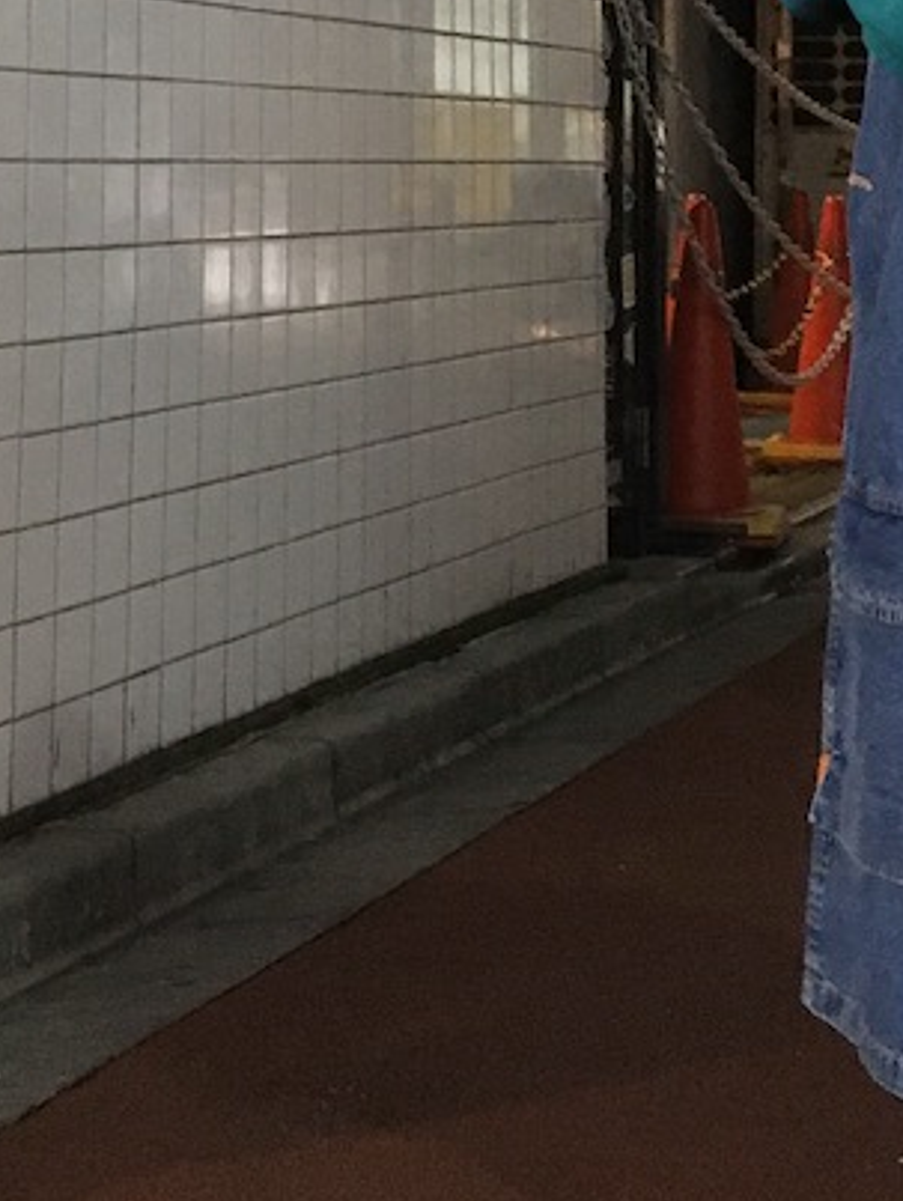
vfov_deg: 19.8
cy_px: -313
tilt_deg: +8.5
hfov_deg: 15.9
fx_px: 3195
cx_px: 790
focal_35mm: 92
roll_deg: +0.4
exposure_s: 1/15
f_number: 2.2
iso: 250
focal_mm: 4.15
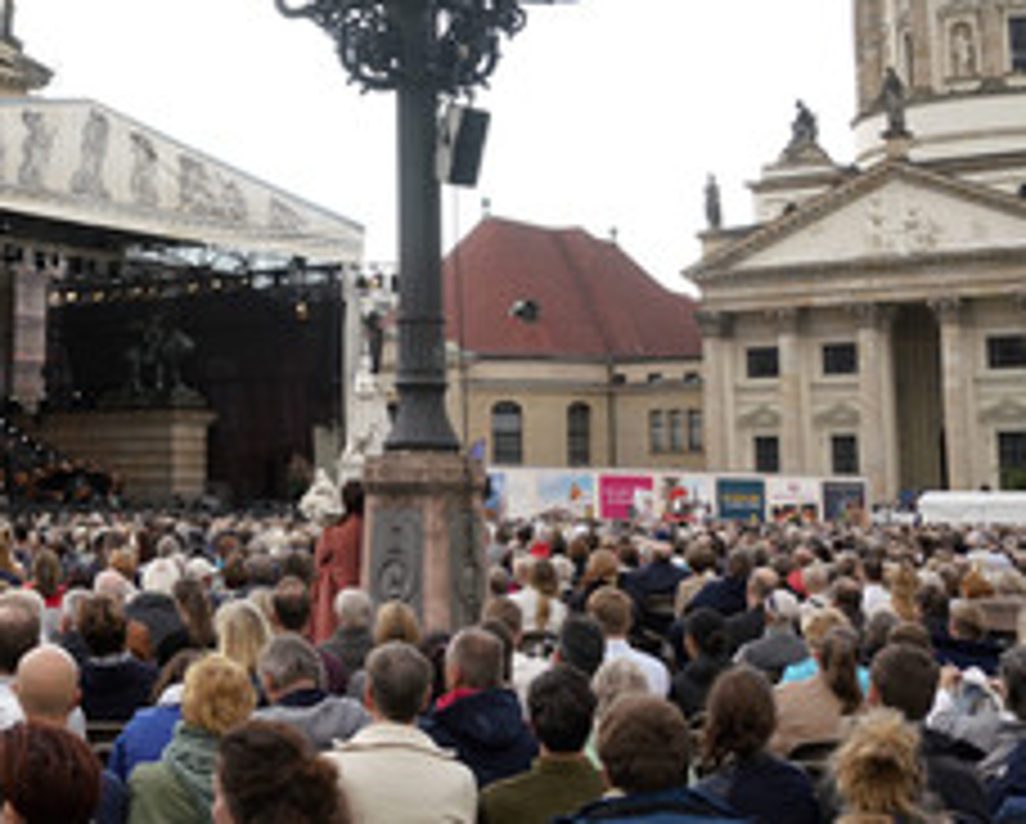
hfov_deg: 29.0
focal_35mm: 63
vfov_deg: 23.9
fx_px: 1915
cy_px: 158
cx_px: 142
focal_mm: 34
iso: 640
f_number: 5.6
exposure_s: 1/500
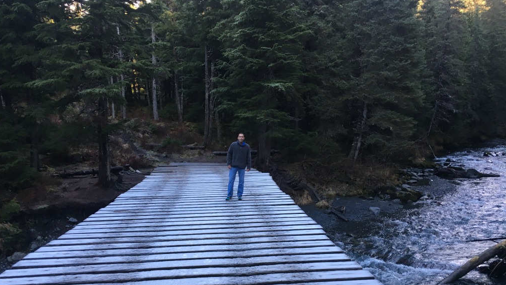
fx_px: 429
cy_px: 182
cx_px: 250
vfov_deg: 36.4
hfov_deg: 61.0
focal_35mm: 32
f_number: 2.2
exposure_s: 1/30
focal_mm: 4.15
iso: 25
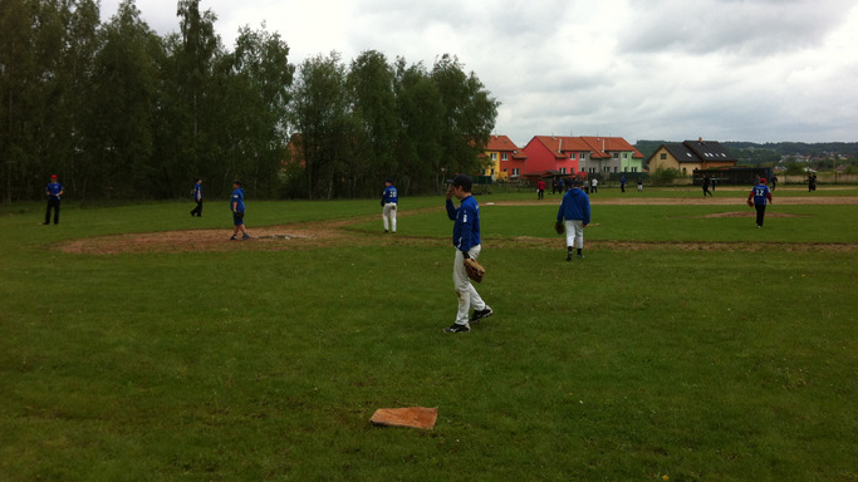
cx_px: 426
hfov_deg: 51.6
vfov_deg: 30.3
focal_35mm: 39
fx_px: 887
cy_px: 176
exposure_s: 1/655
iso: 80
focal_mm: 3.85
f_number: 2.8
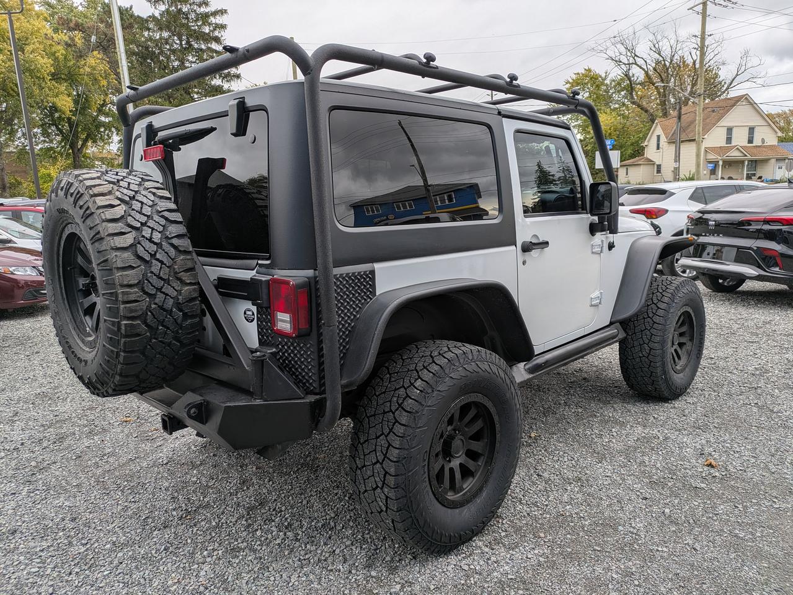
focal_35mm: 25
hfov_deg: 69.4
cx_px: 396
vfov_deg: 54.9
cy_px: 298
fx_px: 573
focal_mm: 5.43
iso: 45
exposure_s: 1/453
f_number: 1.89
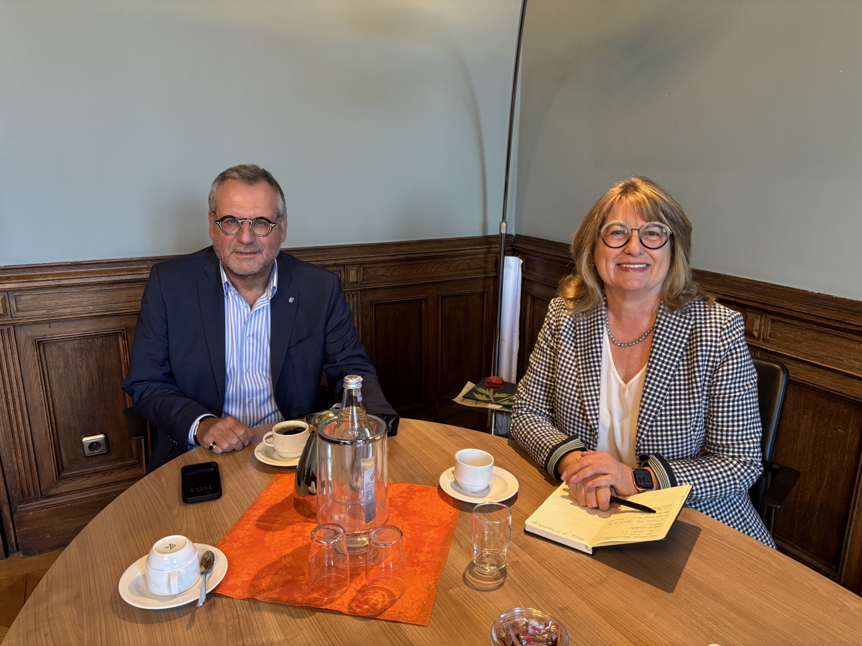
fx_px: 647
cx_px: 431
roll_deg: -0.1
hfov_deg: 67.3
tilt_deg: -14.9
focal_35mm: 26
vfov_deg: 53.1
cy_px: 323
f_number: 1.6
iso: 160
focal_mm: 5.96
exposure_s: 1/50
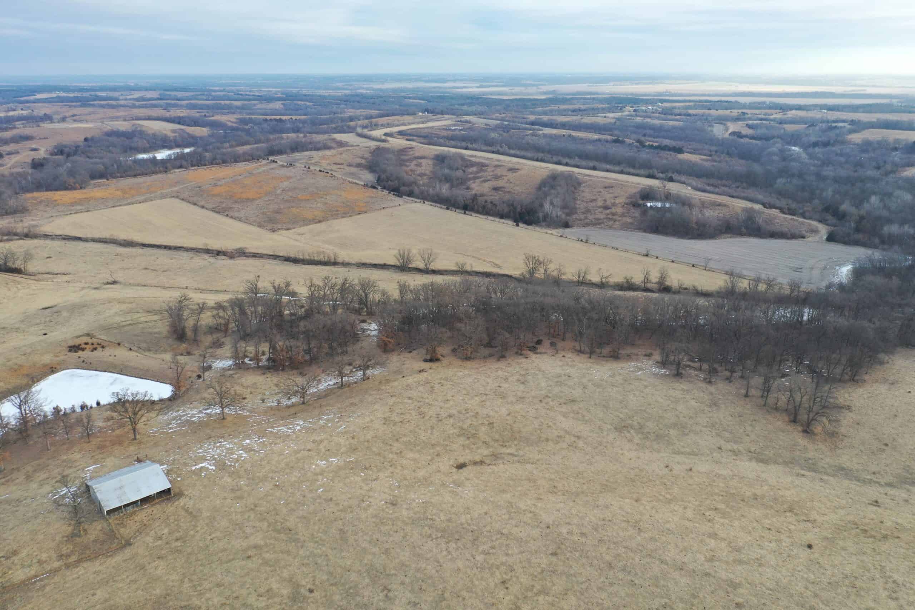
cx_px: 458
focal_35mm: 28
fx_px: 712
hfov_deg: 65.5
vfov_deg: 46.4
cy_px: 305
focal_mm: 10.26
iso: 100
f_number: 4
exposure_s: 1/100
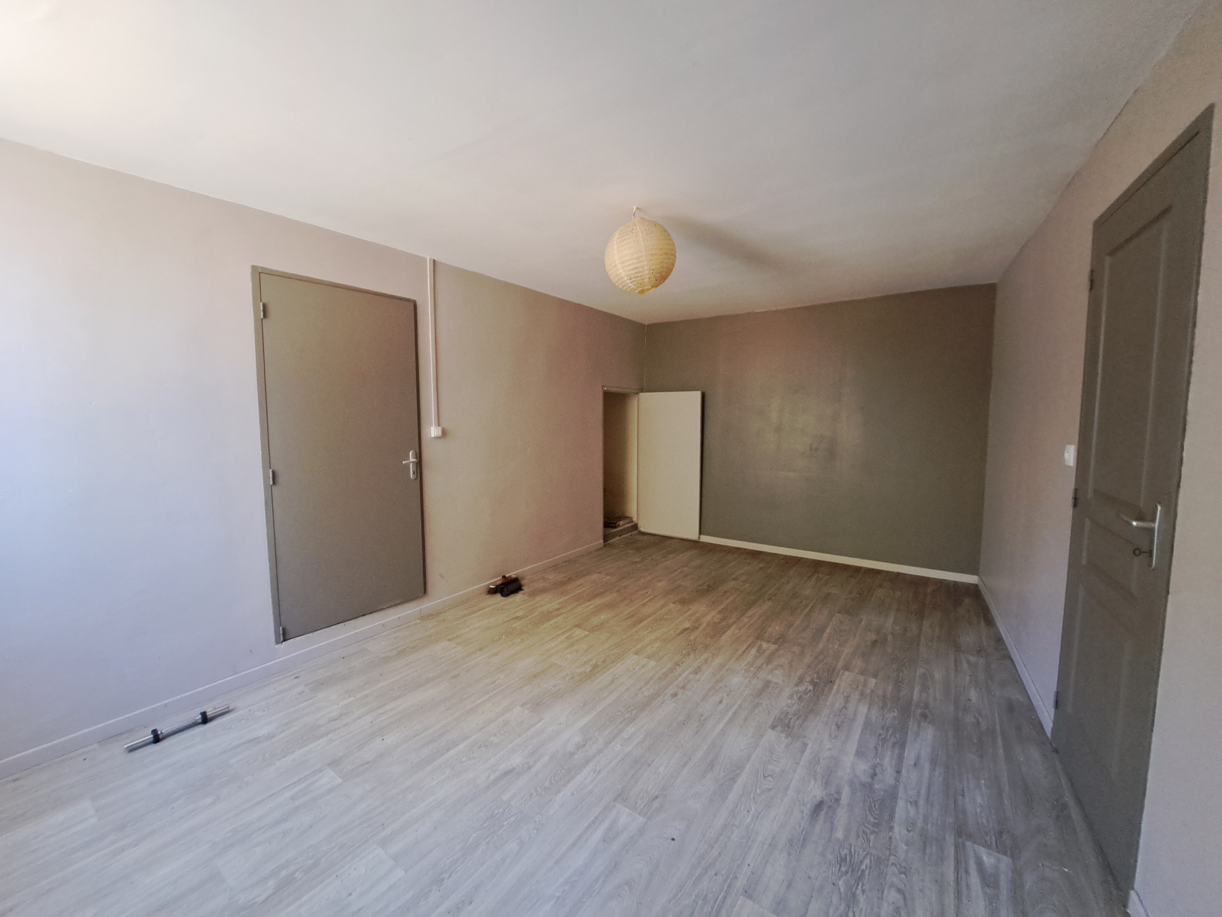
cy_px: 458
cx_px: 611
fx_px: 459
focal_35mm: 13
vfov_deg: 89.9
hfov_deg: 106.2
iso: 250
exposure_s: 1/25
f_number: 2.2
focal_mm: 1.74
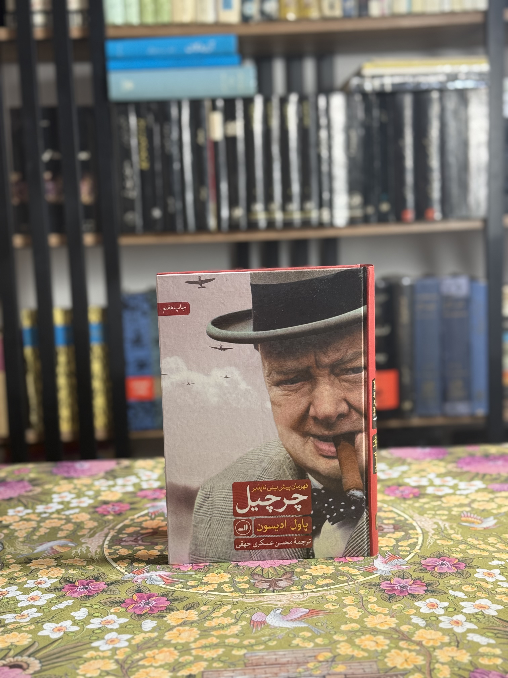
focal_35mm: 48
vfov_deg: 39.7
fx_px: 939
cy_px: 339
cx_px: 254
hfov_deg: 30.3
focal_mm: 6.76
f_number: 1.78
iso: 80
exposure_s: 1/50
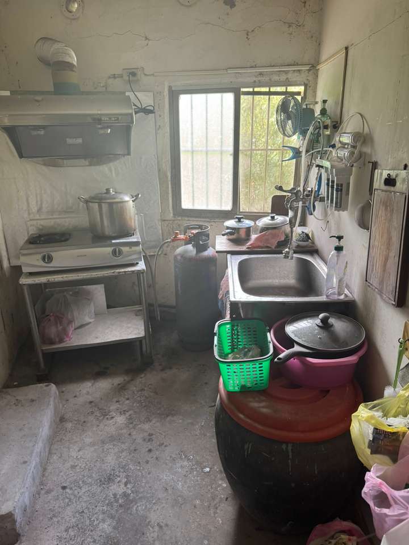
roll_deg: +0.3
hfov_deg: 56.8
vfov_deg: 71.6
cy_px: 272
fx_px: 378
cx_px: 204
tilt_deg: -18.7
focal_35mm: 24
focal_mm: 6.76
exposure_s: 1/82
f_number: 1.78
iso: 200
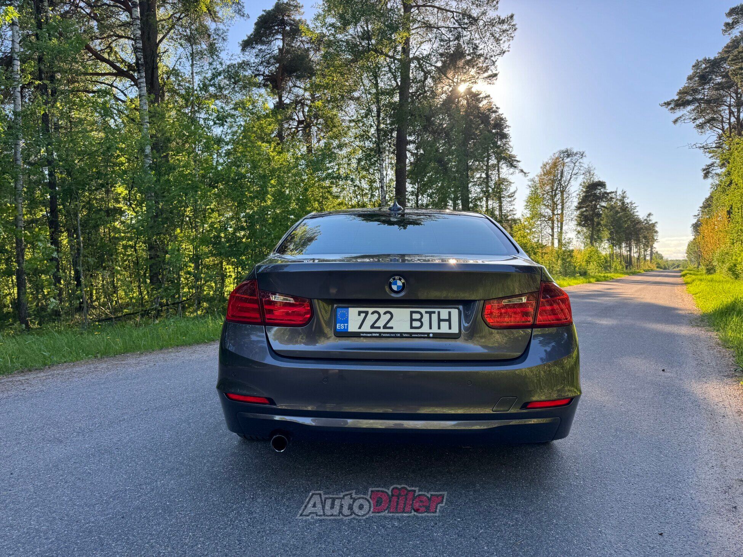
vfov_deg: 56.8
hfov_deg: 71.6
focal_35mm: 24
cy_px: 278
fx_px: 515
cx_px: 372
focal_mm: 6.76
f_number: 1.78
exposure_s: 1/693
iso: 80
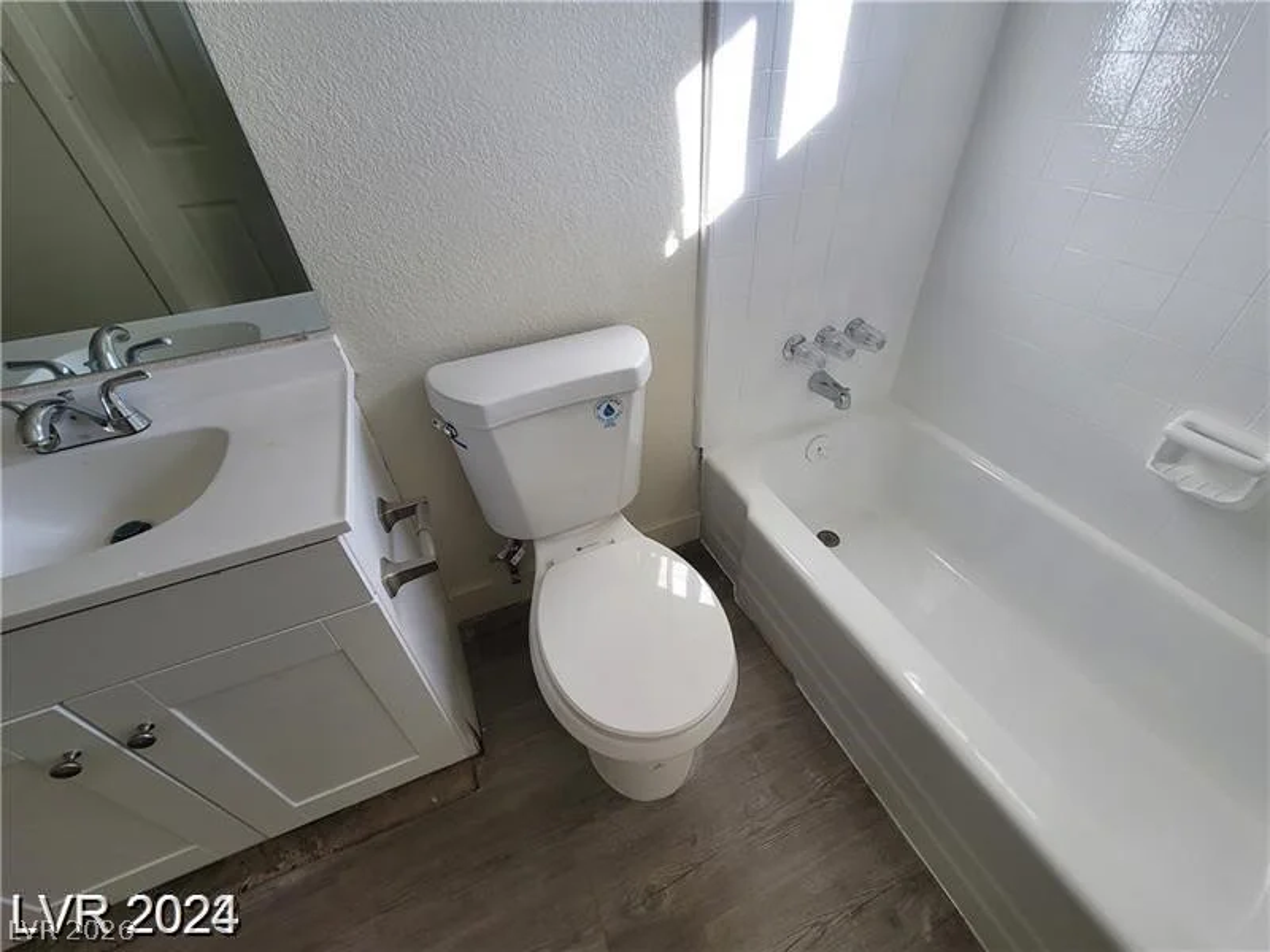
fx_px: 477
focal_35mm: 13
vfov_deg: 89.9
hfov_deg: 106.2
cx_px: 635
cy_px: 476
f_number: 2.2
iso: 80
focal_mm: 2.2
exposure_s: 1/120
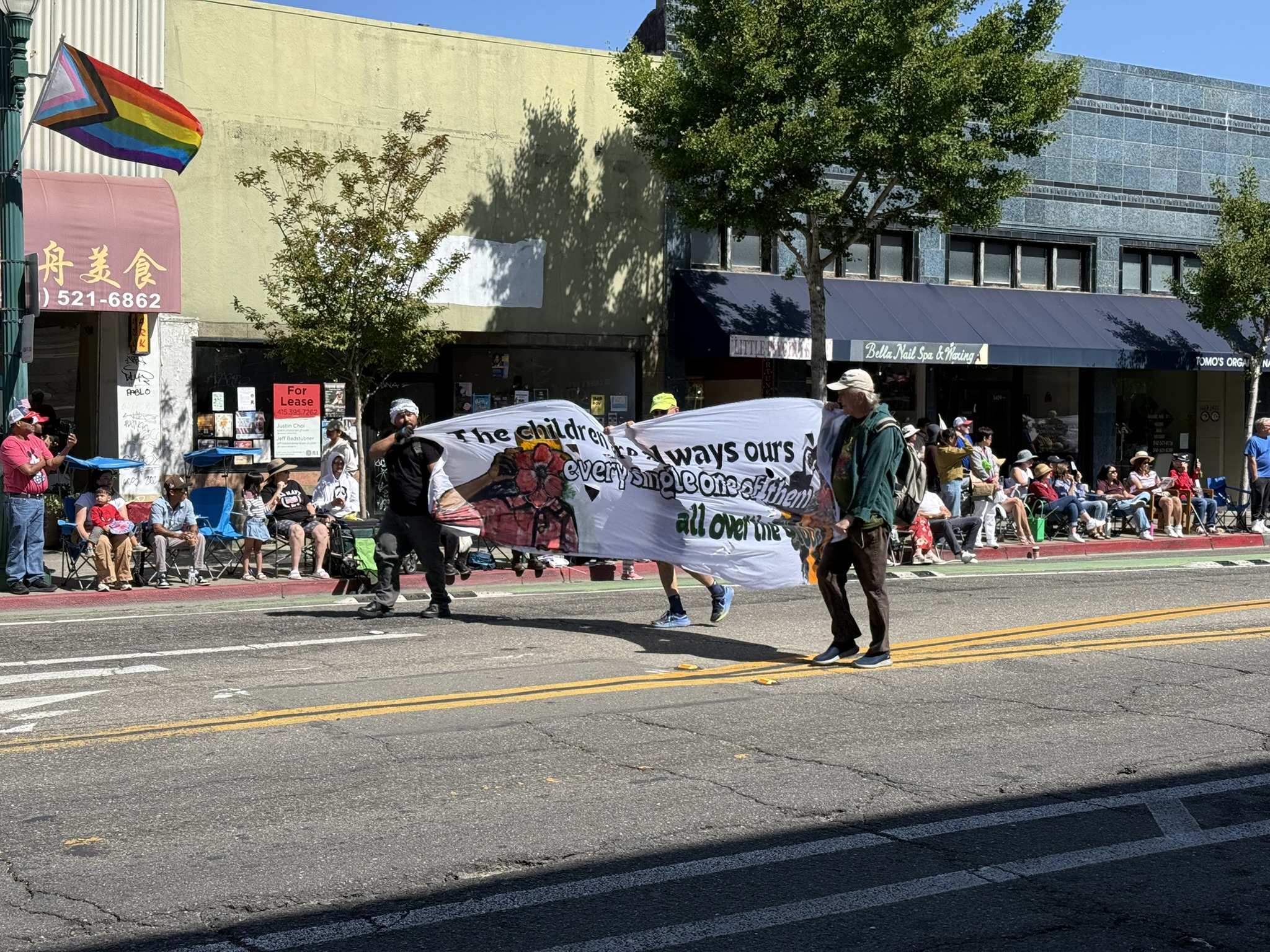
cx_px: 635
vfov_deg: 30.3
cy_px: 476
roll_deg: +0.1
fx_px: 1761
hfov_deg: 39.7
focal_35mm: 48
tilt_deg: -1.5
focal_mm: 6.76
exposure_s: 1/3534
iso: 64
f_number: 1.78
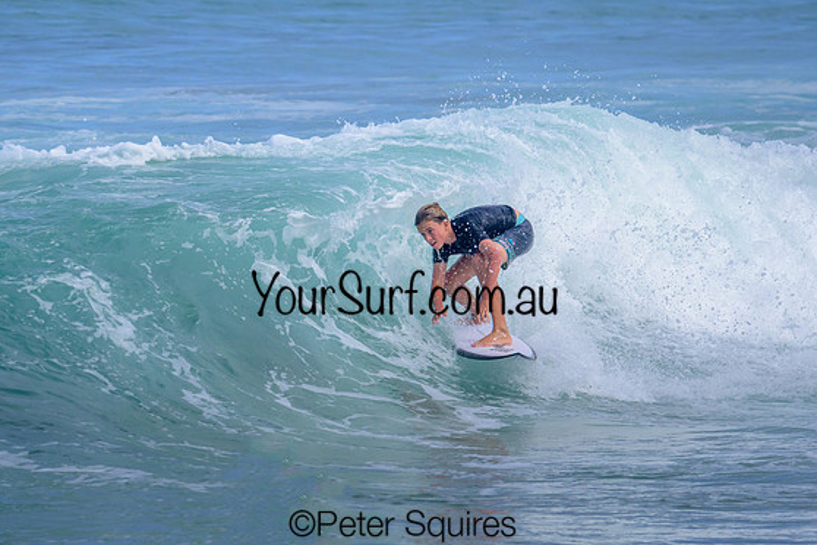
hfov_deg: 3.6
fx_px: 13162
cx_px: 479
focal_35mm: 580
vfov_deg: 2.4
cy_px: 178
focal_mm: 410
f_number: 11
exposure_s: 1/2000
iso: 560
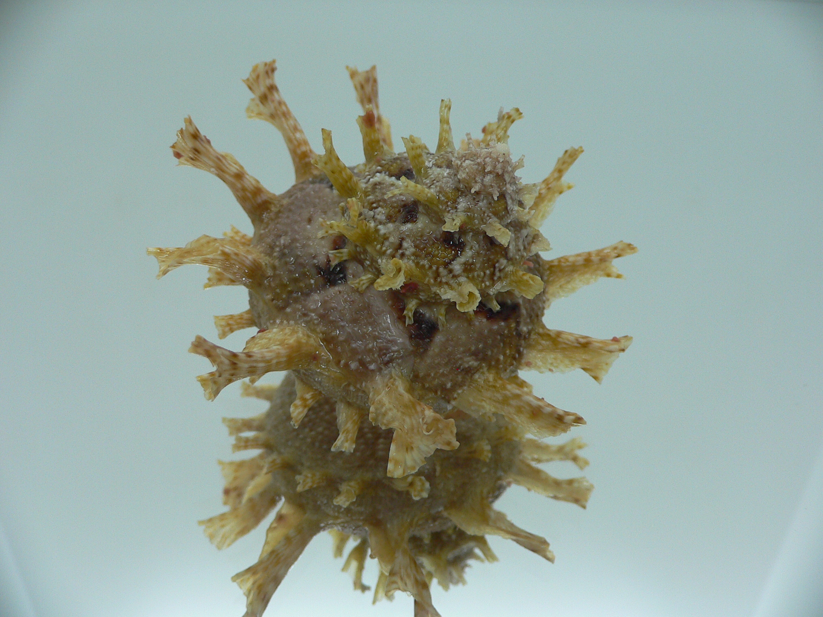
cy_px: 308
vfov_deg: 40.7
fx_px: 832
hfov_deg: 52.6
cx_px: 412
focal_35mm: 35
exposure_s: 1/60
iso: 100
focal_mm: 4.6
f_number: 2.8
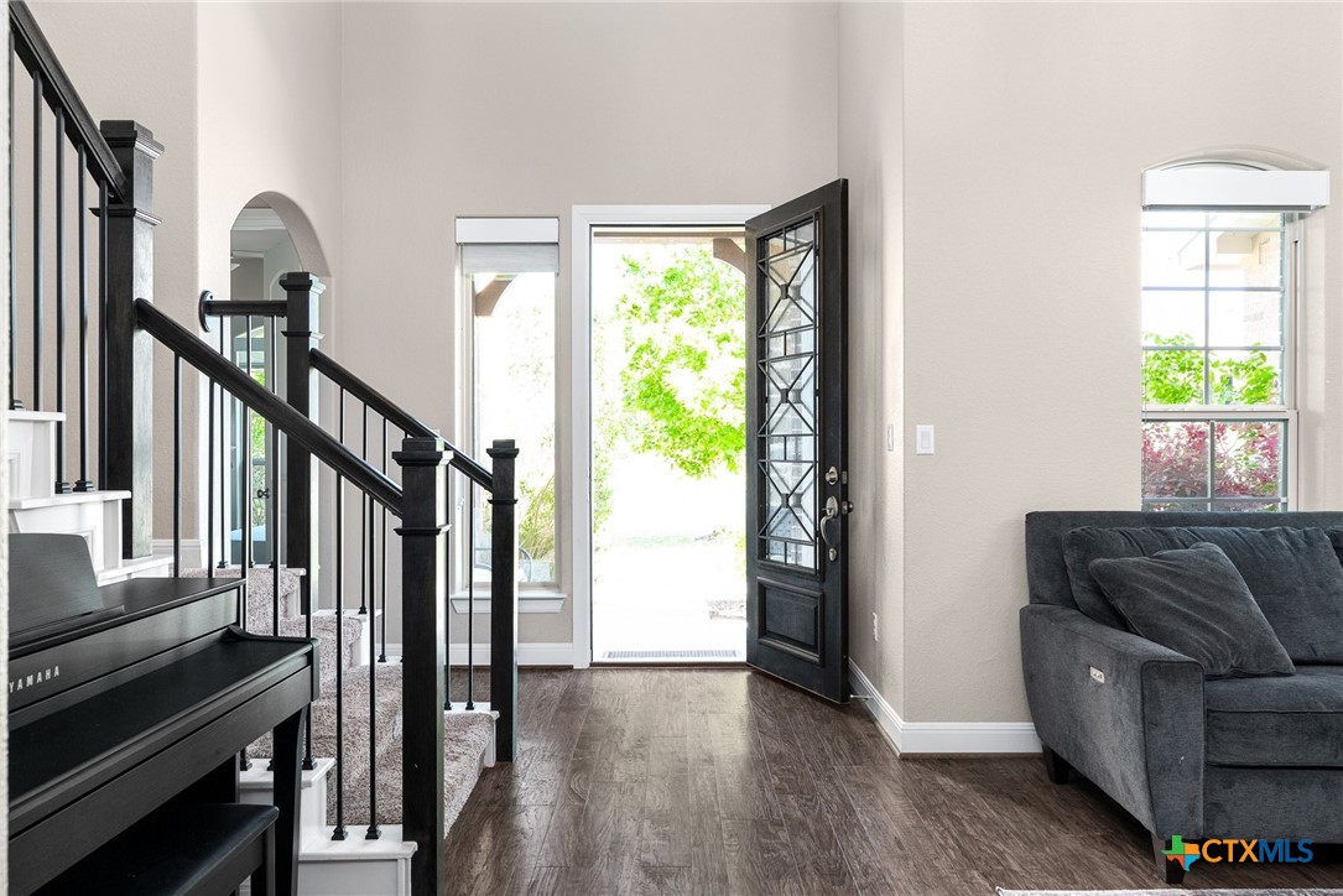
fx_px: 896
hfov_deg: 73.7
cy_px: 448
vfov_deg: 53.2
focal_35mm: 24
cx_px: 672
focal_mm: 24
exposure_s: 1/30
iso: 800
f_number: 7.1
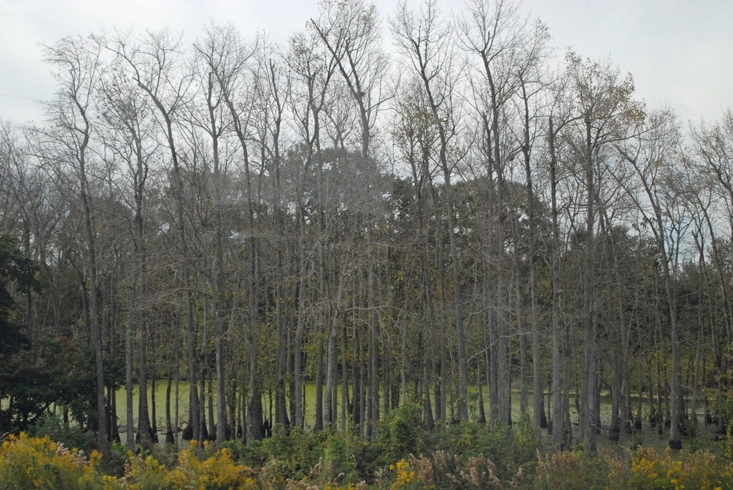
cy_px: 245
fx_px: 856
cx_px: 366
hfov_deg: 46.4
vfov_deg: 32.0
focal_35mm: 42
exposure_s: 1/160
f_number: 6.3
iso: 400
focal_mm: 28
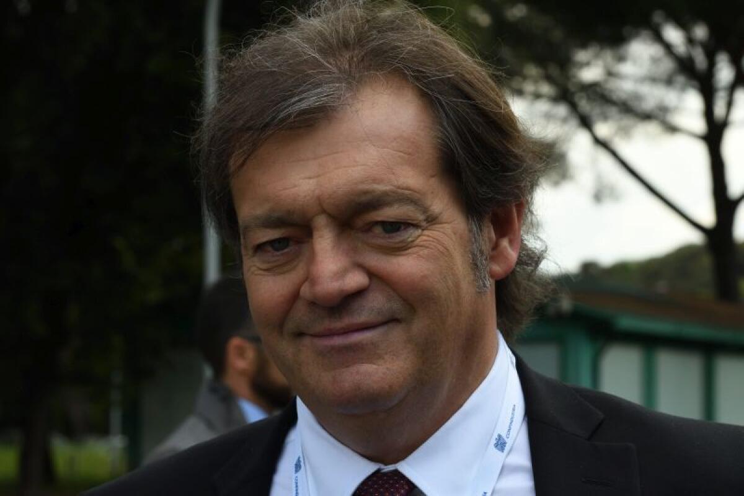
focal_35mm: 105
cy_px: 248
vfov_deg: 13.0
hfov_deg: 19.5
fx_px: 2170
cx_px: 372
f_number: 9
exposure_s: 1/1250
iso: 1000
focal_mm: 70
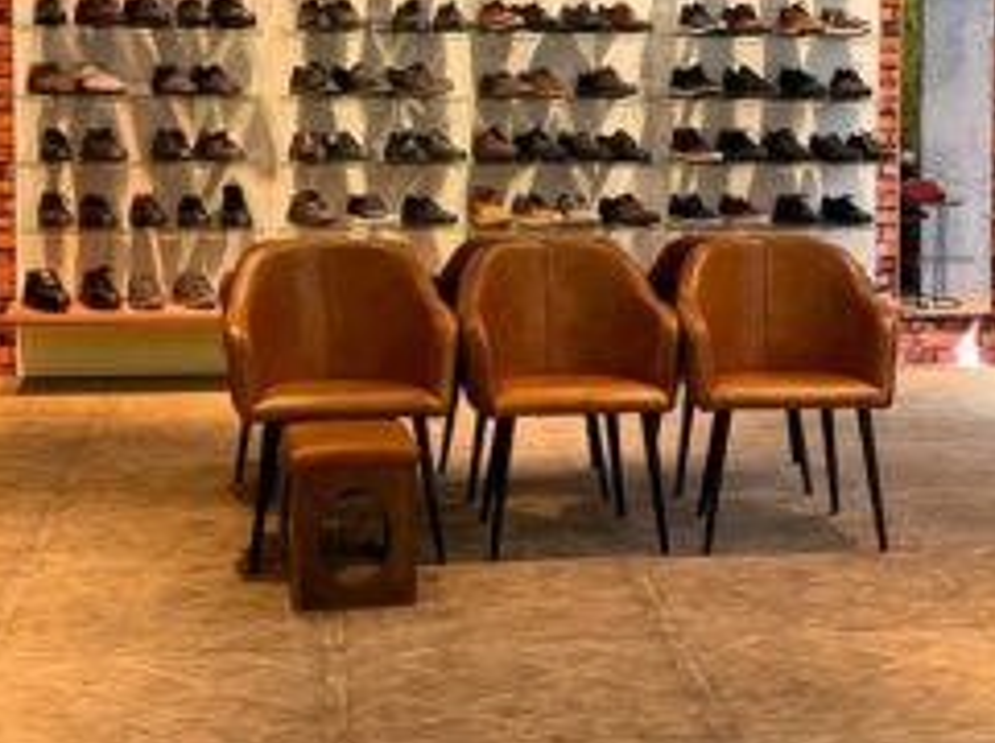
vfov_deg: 17.7
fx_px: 2382
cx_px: 710
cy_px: 248
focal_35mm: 83
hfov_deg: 23.4
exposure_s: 1/100
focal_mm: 4.25
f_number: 1.8
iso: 80
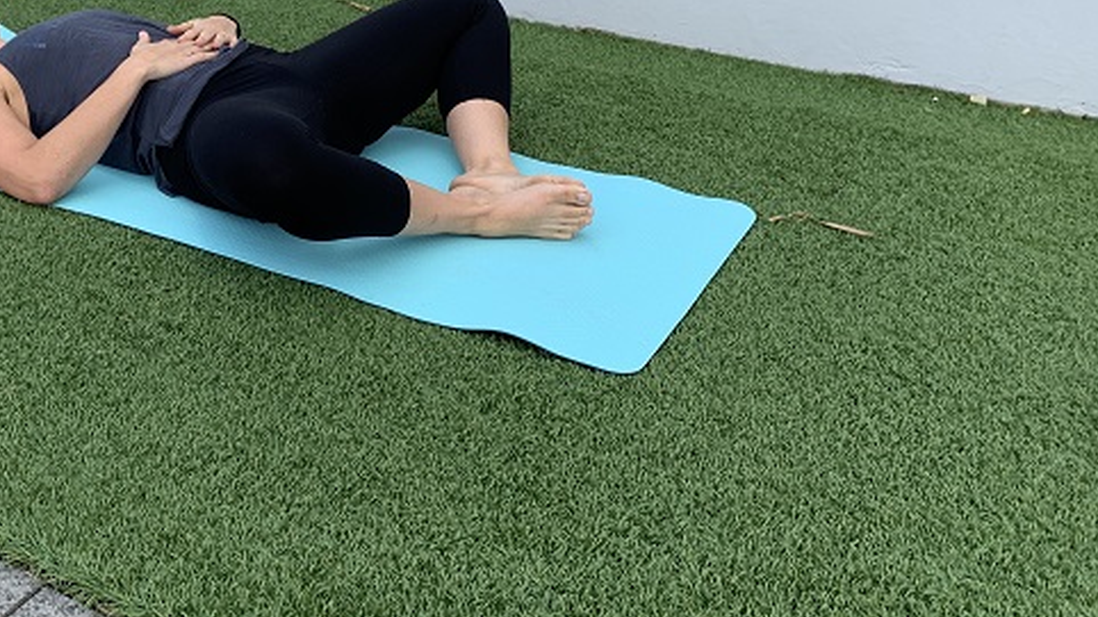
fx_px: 1368
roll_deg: +0.2
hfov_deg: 42.0
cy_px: 20
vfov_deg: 24.4
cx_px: 237
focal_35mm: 47
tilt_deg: -16.3
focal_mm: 4.25
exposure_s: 1/620
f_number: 1.8
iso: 25
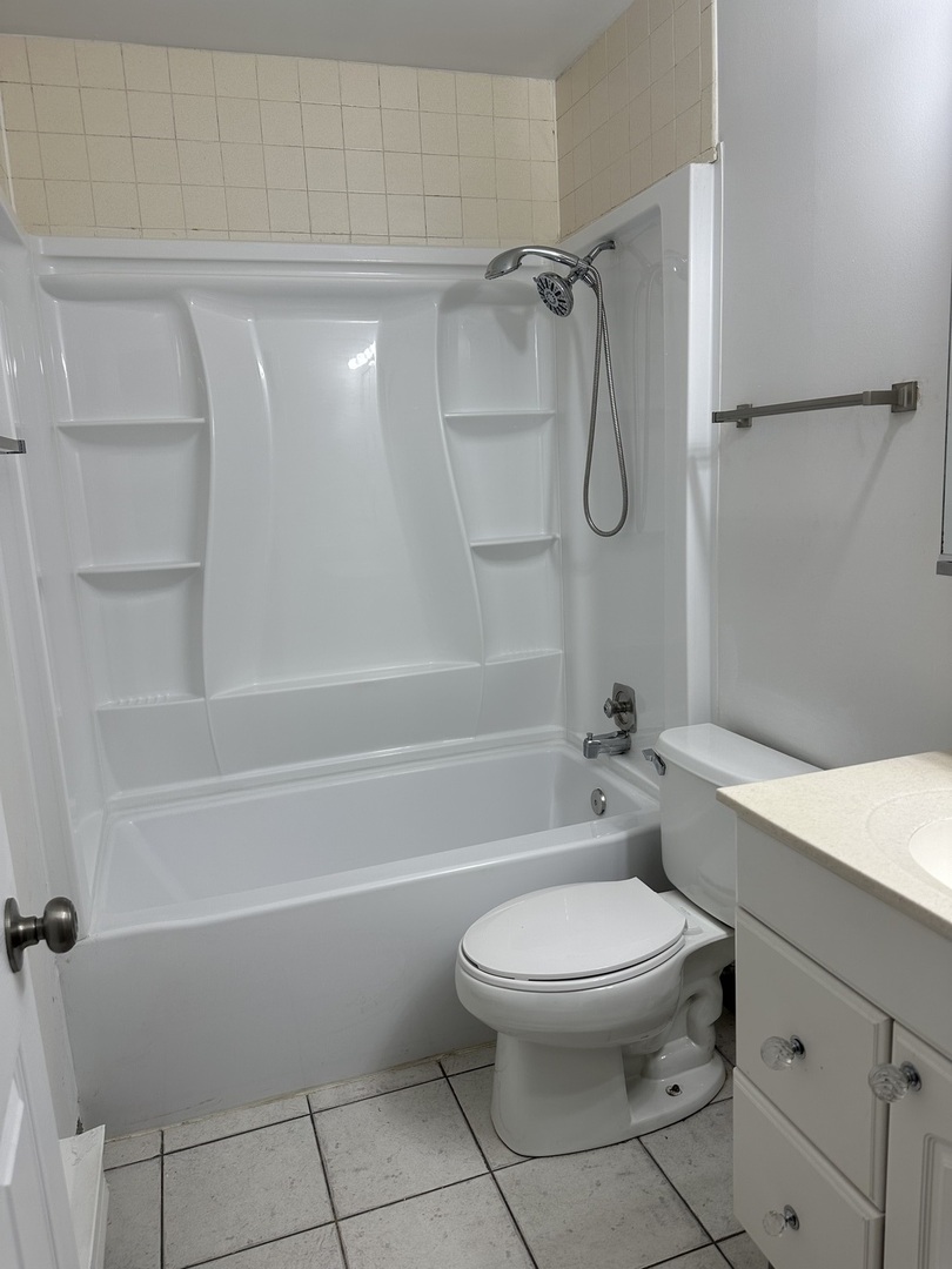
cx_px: 476
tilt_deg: -10.3
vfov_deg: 71.6
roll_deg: +2.4
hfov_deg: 56.8
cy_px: 634
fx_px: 880
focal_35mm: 24
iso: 80
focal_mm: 6.86
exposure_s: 1/246
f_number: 1.78
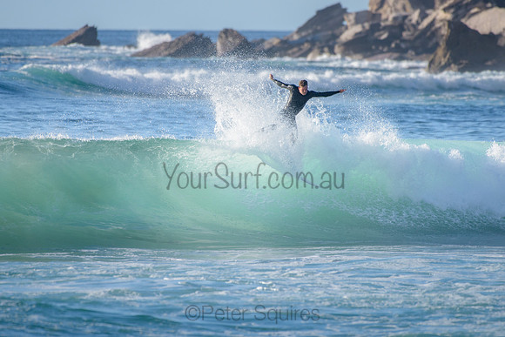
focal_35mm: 613
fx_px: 8606
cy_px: 150
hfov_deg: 3.4
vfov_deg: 2.2
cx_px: 259
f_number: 5.6
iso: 560
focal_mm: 500
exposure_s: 1/2000
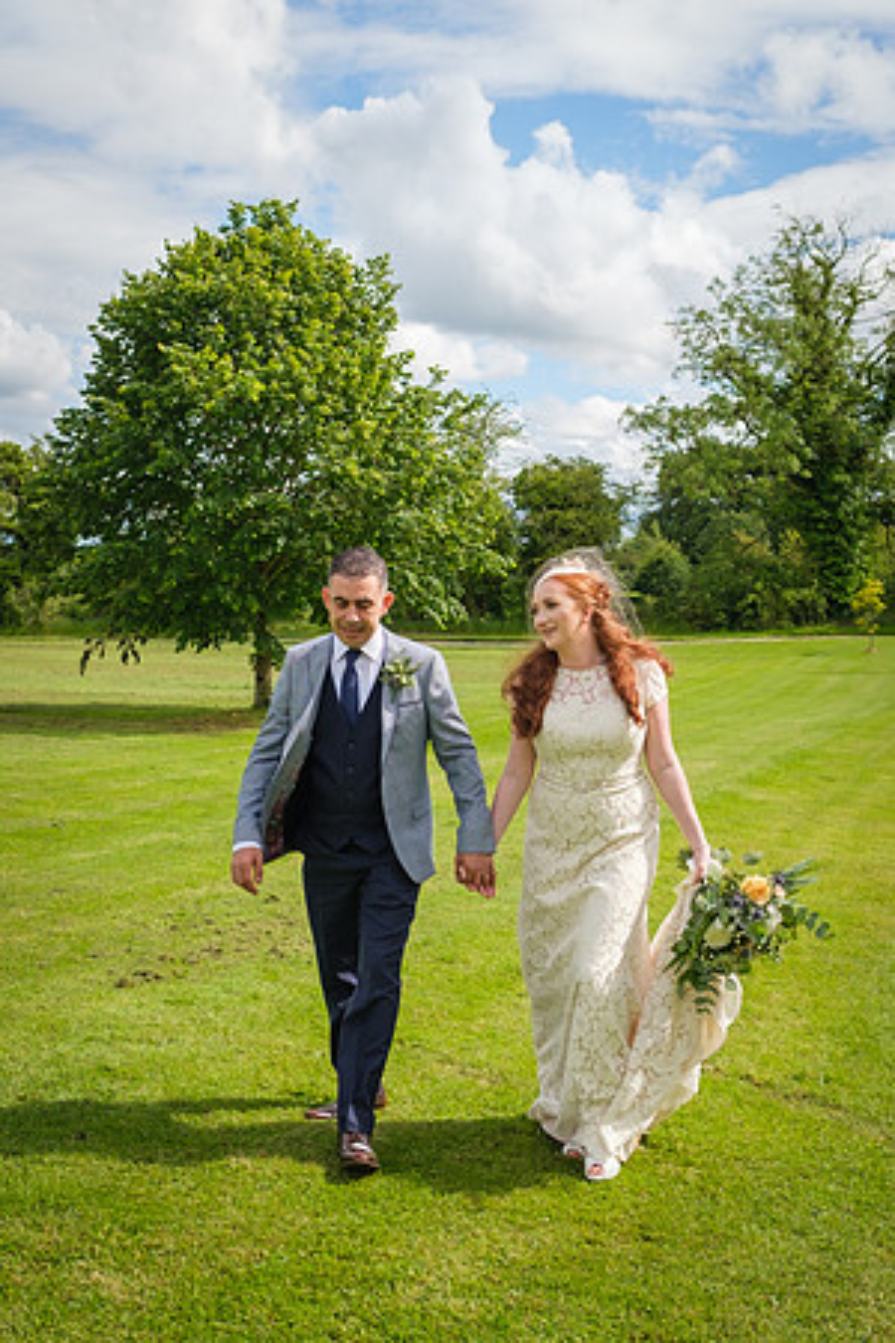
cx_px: 247
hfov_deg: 30.2
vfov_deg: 44.5
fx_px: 1638
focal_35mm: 44
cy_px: 624
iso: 200
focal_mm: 16
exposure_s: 1/1000
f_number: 3.6
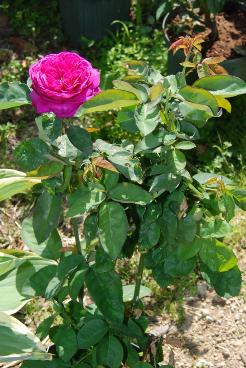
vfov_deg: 27.0
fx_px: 766
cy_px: 184
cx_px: 123
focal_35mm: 75
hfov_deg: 18.2
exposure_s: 1/200
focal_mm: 50
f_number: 14
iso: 800
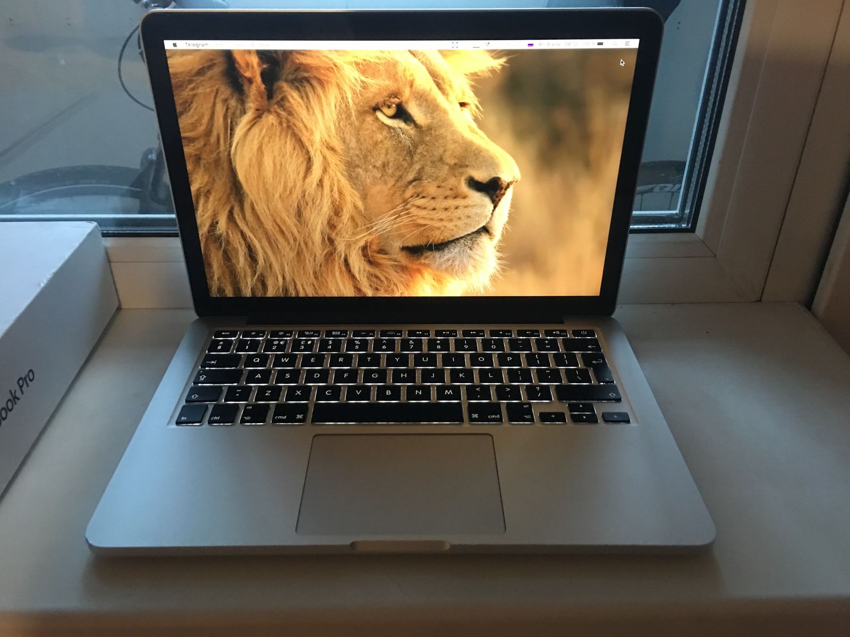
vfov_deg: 48.2
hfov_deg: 61.7
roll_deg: +0.0
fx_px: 712
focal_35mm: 29
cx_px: 425
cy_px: 318
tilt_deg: -31.5
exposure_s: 1/10
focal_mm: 4.15
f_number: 2.2
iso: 100
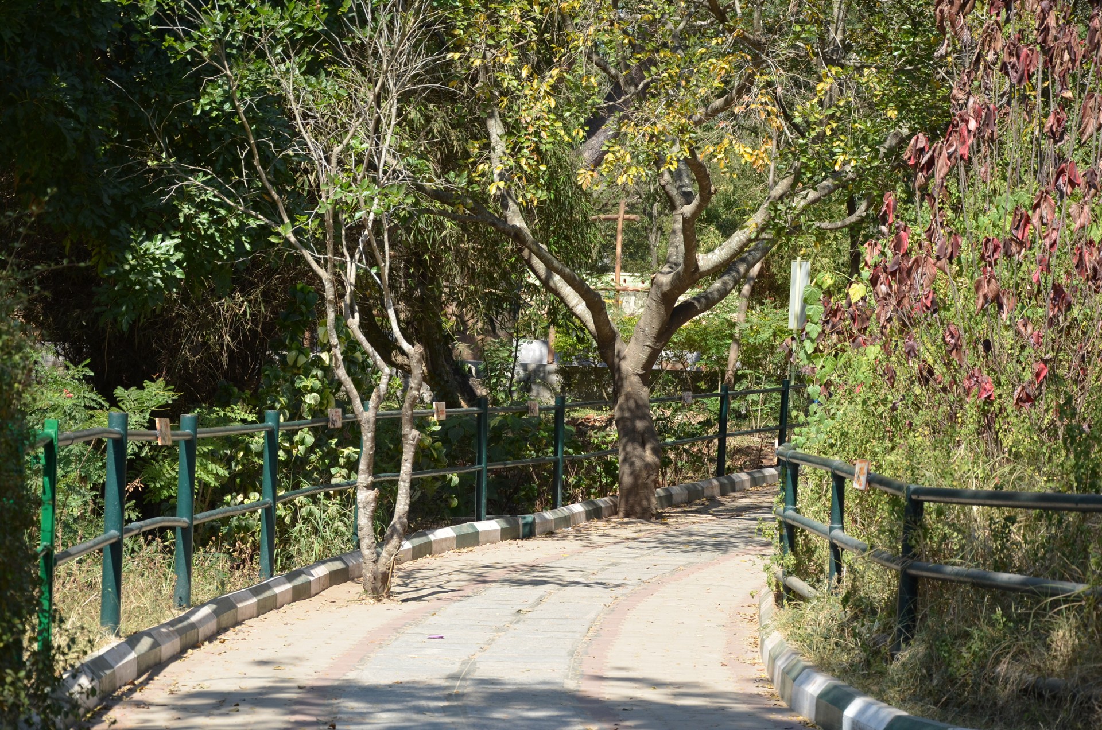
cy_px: 365
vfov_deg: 14.6
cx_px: 551
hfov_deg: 22.0
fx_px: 2841
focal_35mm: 93
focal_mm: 62
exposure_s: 1/800
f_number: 7.1
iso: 400
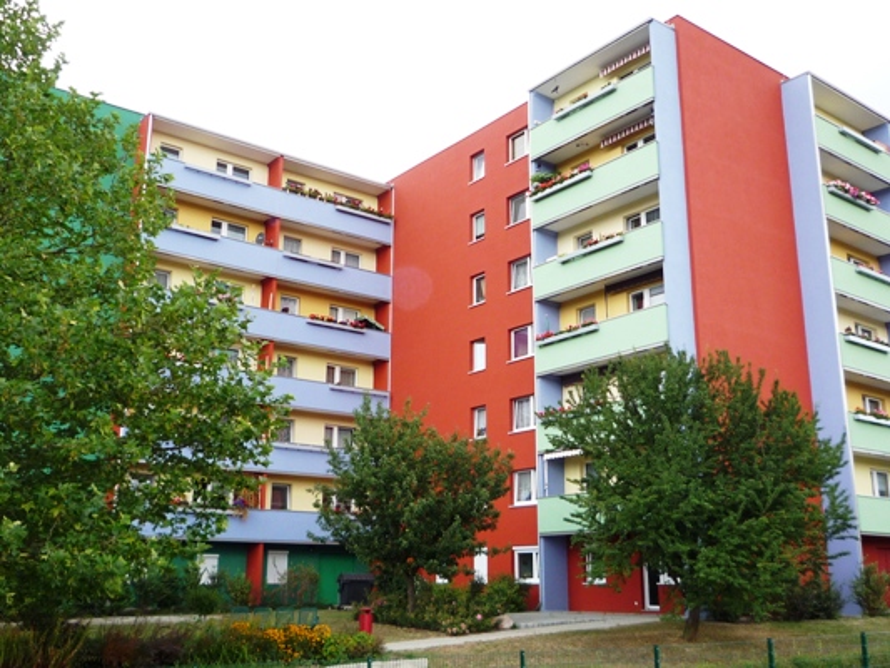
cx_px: 445
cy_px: 334
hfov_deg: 51.3
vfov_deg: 39.7
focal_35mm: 36
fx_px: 926
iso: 100
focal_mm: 4.4
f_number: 2.8
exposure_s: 1/320
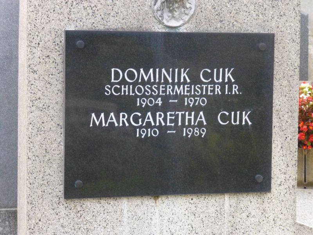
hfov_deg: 17.1
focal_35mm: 115
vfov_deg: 12.9
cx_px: 156
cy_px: 118
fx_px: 1040
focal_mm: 20.6
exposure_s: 1/200
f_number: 5.3
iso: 800
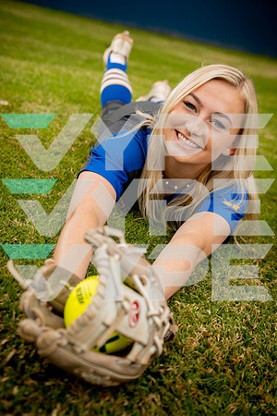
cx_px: 138
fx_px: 600
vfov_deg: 38.2
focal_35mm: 52
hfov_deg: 26.0
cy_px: 208
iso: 200
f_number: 4.5
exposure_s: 1/250
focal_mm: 52
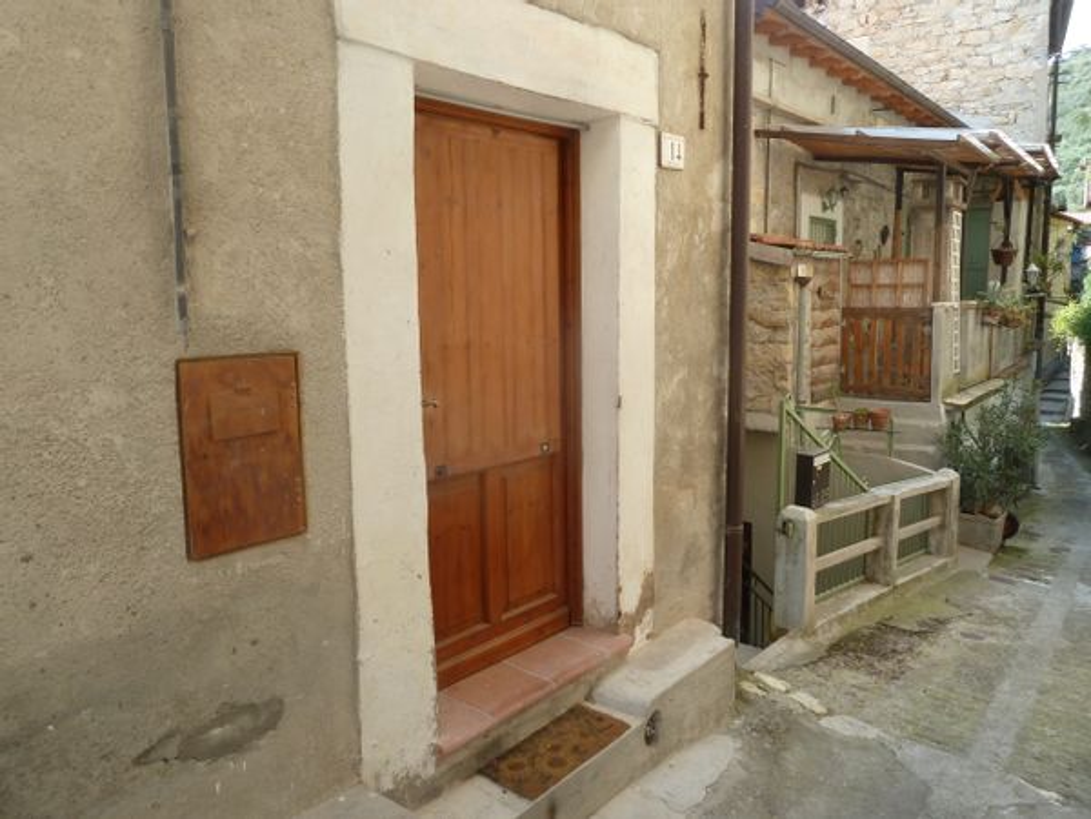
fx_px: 788
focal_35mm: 25
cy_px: 410
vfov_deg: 54.9
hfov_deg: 69.4
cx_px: 546
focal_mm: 4.1
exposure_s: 1/125
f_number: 4
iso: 80
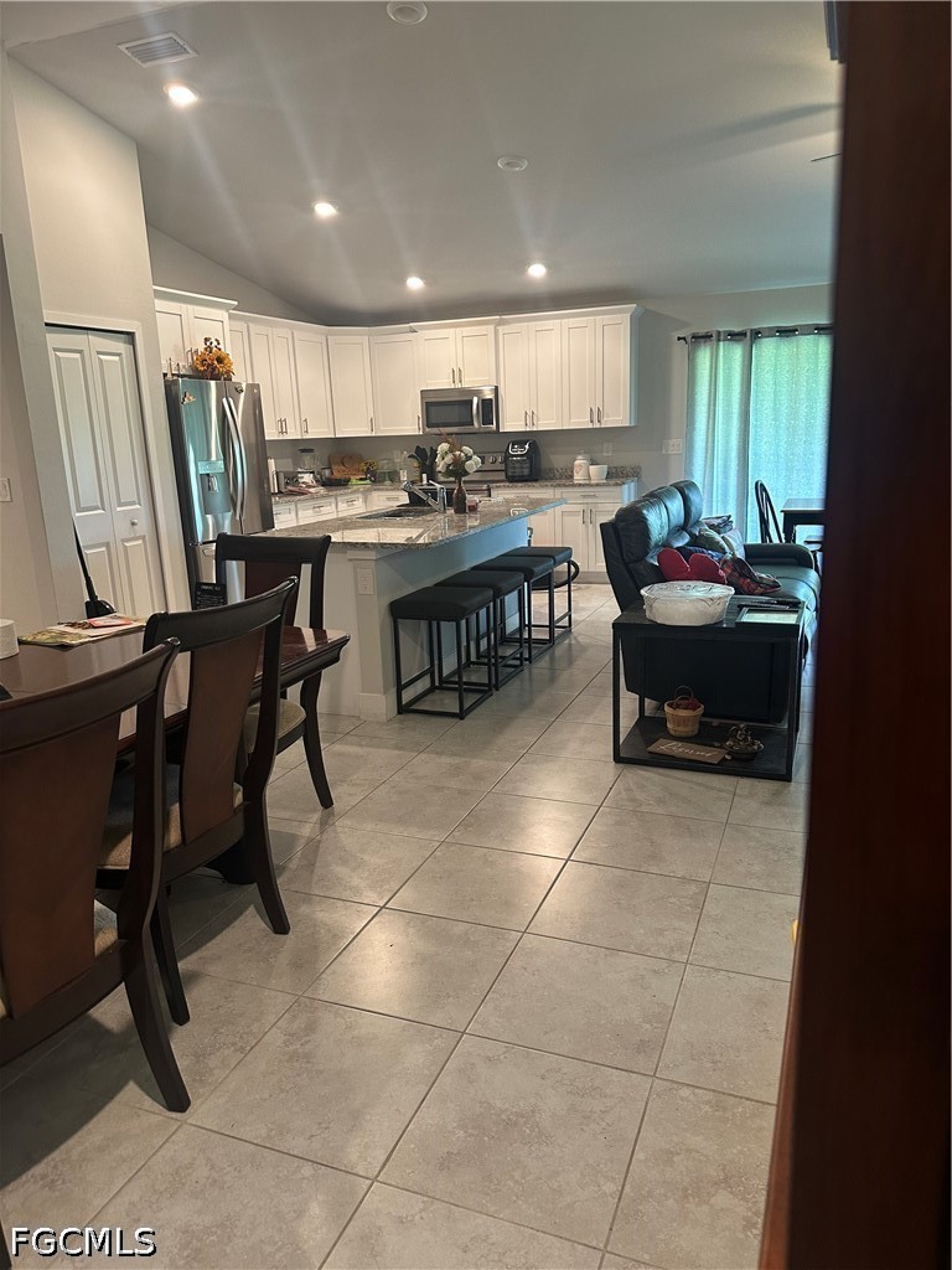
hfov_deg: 56.8
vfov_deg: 71.6
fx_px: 880
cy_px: 635
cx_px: 476
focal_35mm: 24
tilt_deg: -12.2
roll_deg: +1.7
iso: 200
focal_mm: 6.86
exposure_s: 1/60
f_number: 1.78
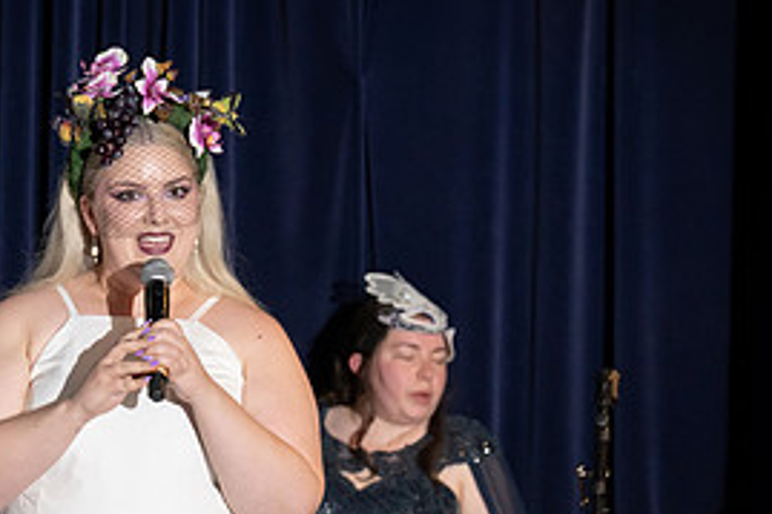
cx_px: 230
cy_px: 484
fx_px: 6943
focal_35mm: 324
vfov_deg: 4.2
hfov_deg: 6.4
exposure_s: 1/200
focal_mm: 150
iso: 2500
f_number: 5
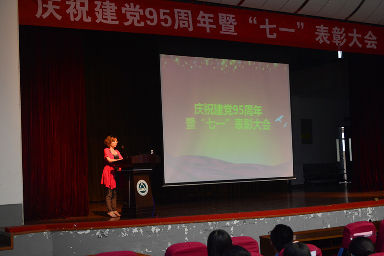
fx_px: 576
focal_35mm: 54
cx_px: 192
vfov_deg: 25.0
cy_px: 128
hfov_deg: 36.9
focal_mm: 36
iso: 1100
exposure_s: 1/30
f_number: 5.6
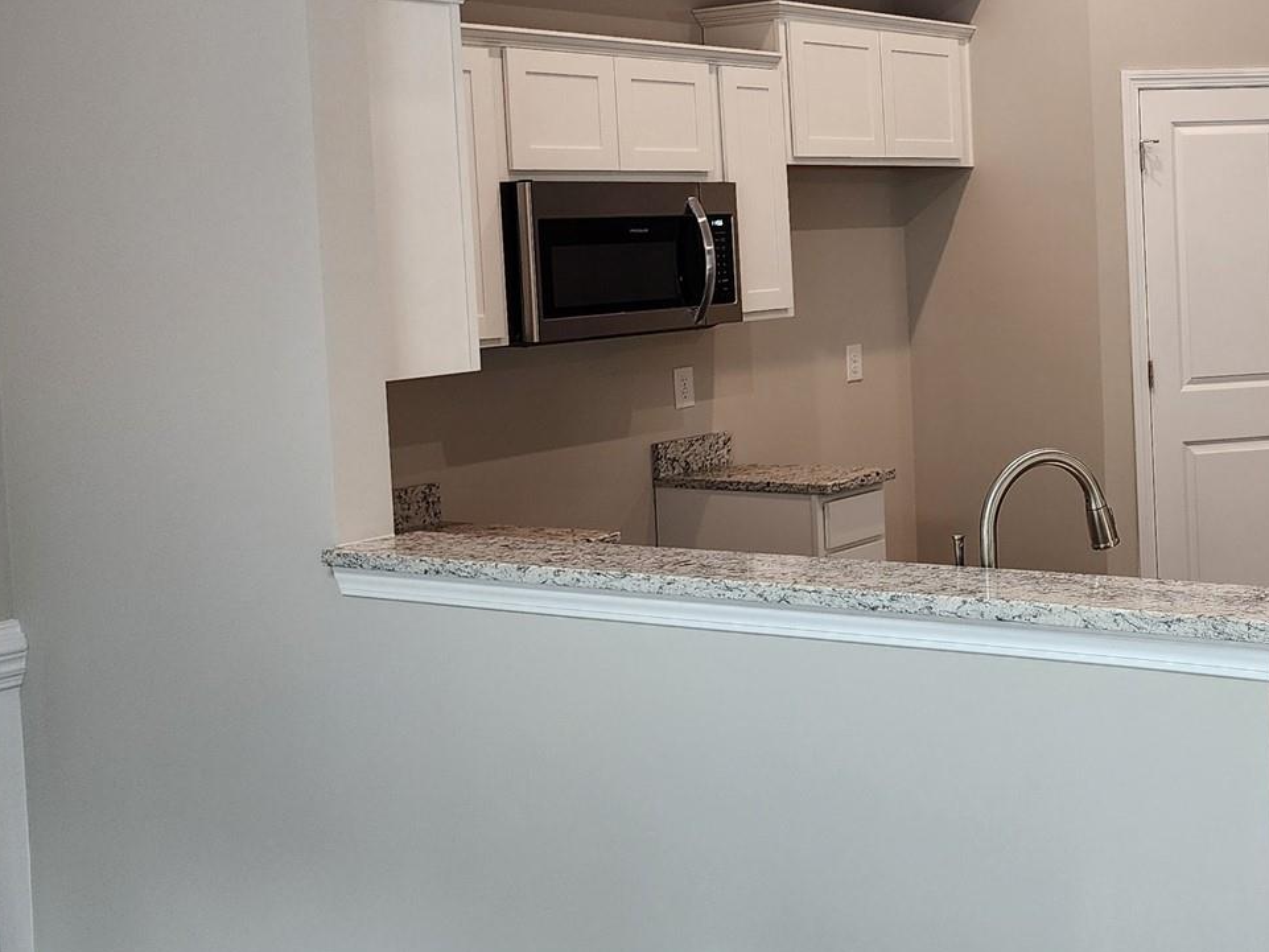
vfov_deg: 29.3
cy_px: 272
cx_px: 1128
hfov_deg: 36.6
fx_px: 1797
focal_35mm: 49
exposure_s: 1/120
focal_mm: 6.4
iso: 200
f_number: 1.8
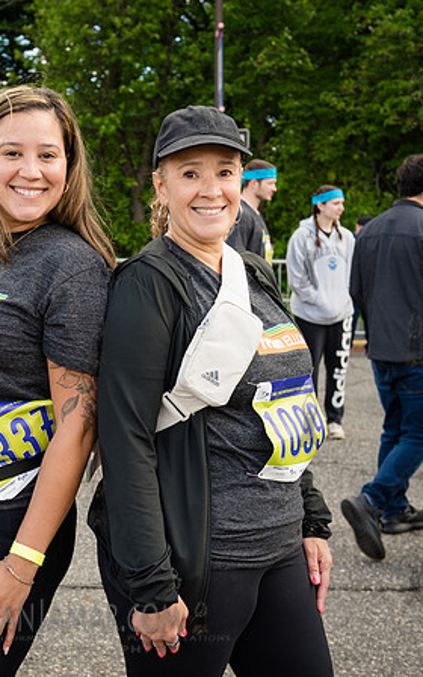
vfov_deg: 34.5
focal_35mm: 59
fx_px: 1088
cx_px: 84
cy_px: 337
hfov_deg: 21.7
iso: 200
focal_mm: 38
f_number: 4
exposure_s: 1/200
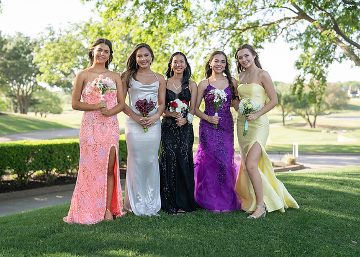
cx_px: 180
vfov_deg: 26.2
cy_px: 128
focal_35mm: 54
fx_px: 551
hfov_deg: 36.2
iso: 160
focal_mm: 50
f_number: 2.2
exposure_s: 1/640
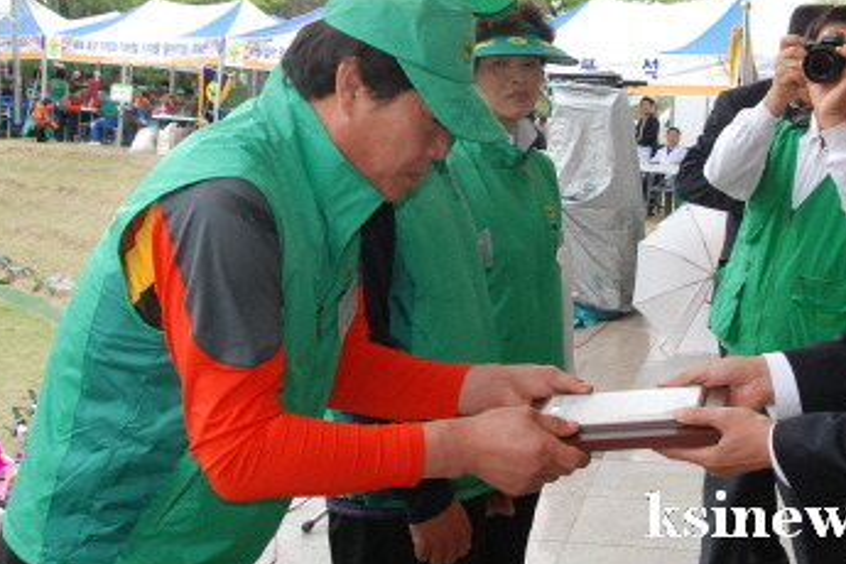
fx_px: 1380
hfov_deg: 33.9
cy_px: 196
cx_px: 535
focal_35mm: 59
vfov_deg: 23.0
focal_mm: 27
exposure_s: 1/200
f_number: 10
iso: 800
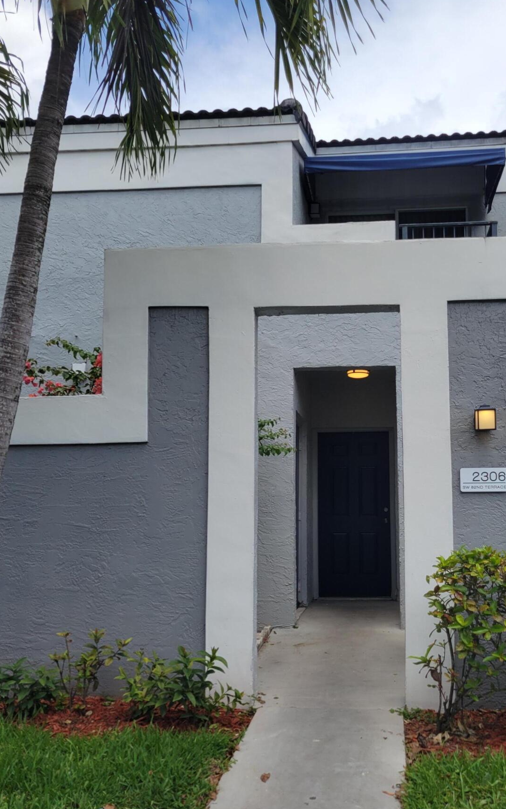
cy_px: 457
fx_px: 706
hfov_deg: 39.1
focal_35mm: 32
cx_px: 327
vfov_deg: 59.4
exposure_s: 1/1978
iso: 40
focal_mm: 5.4
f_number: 1.8
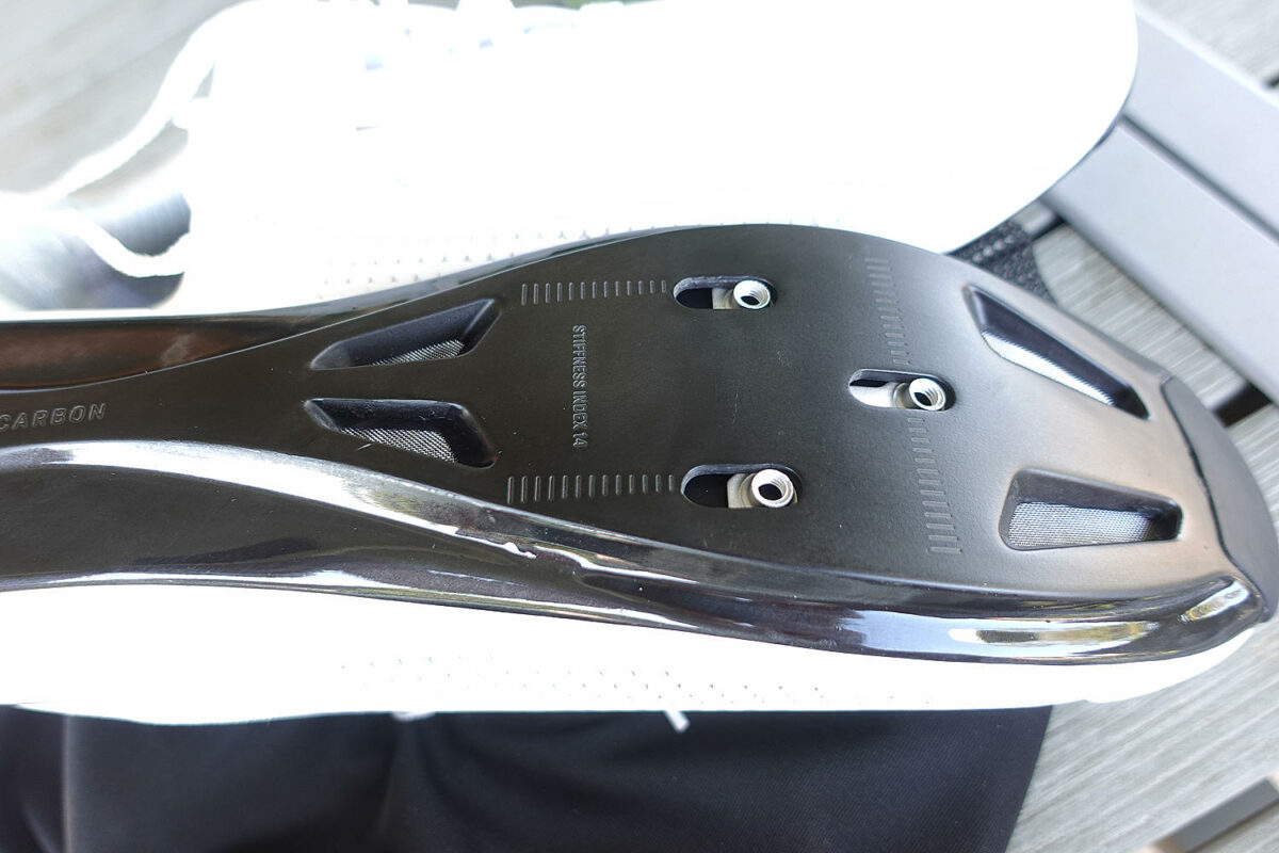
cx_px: 640
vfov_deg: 53.1
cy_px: 426
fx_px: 853
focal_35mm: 24
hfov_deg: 73.7
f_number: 2.2
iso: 80
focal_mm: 9.4
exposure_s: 1/30
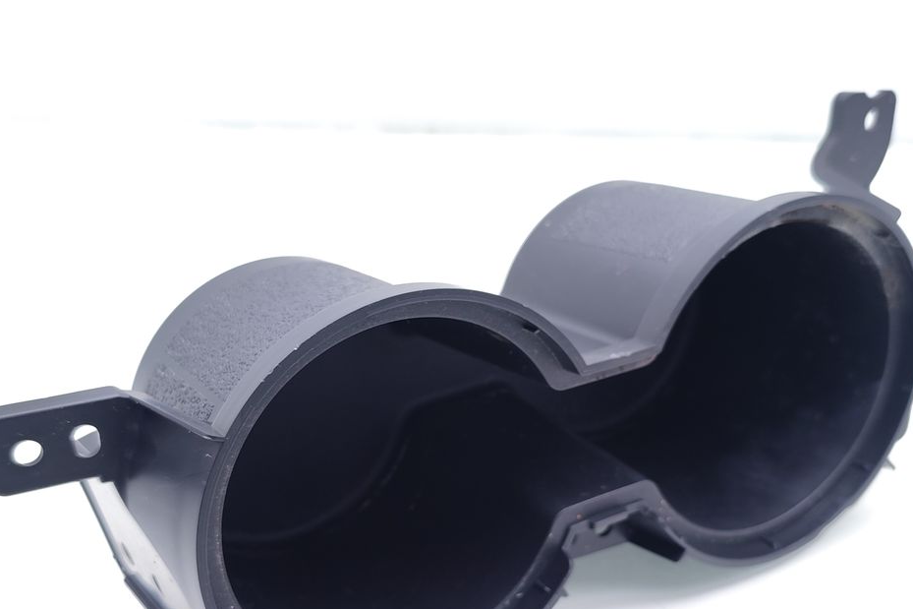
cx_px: 483
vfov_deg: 30.7
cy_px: 450
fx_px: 1090
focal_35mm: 43
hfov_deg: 45.4
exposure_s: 1/100
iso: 125
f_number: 1.65
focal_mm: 6.19
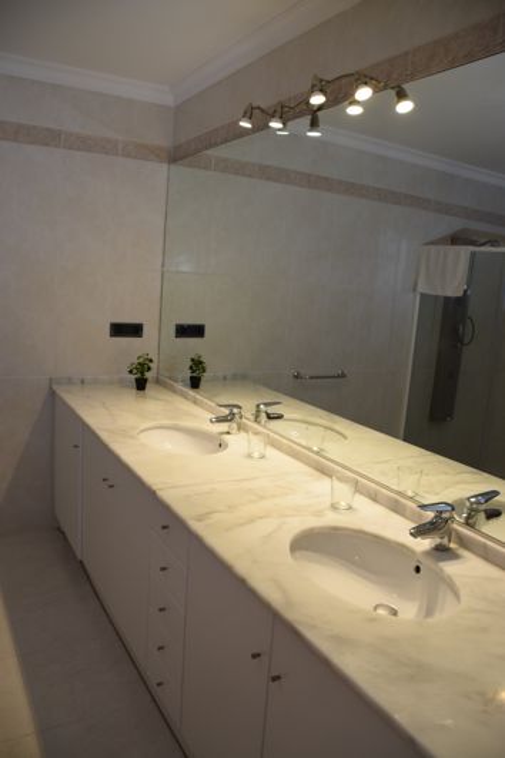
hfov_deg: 47.9
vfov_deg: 67.4
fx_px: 569
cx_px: 252
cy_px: 379
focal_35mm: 27
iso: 400
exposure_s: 1/100
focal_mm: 18
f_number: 5
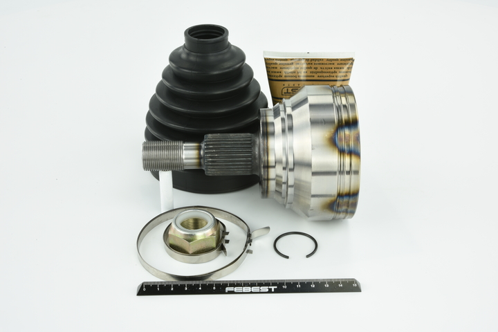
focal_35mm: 60
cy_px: 166
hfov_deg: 33.4
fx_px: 830
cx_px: 249
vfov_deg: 22.6
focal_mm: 60
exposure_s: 1/2
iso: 64
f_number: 32
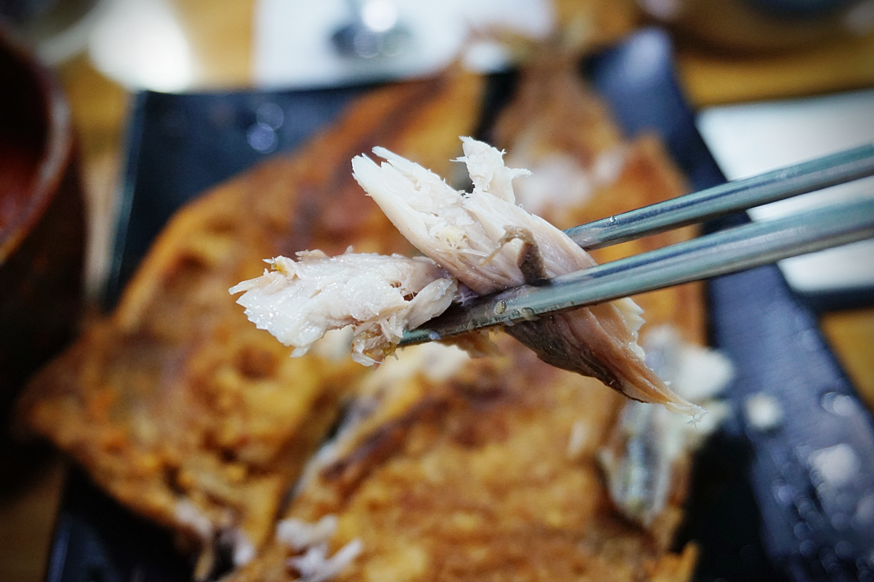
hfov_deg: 46.4
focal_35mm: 42
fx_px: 1019
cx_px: 437
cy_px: 291
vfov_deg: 31.9
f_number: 4.5
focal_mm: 28
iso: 800
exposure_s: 1/60
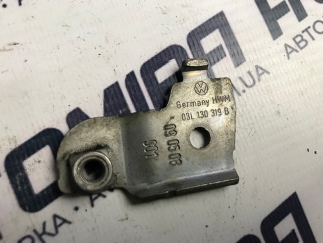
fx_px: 261
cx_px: 162
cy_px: 122
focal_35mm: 28
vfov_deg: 49.7
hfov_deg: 63.4
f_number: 1.8
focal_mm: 3.99
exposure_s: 1/33
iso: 25
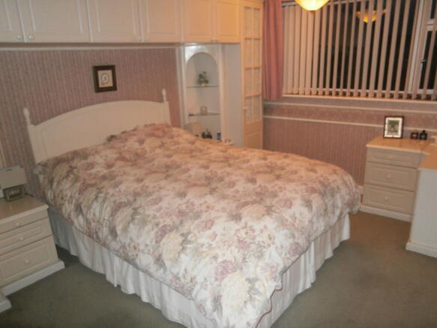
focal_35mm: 26
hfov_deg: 67.3
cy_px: 164
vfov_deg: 53.0
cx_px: 218
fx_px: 328
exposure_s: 1/30
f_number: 2.8
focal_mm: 4.7
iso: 200
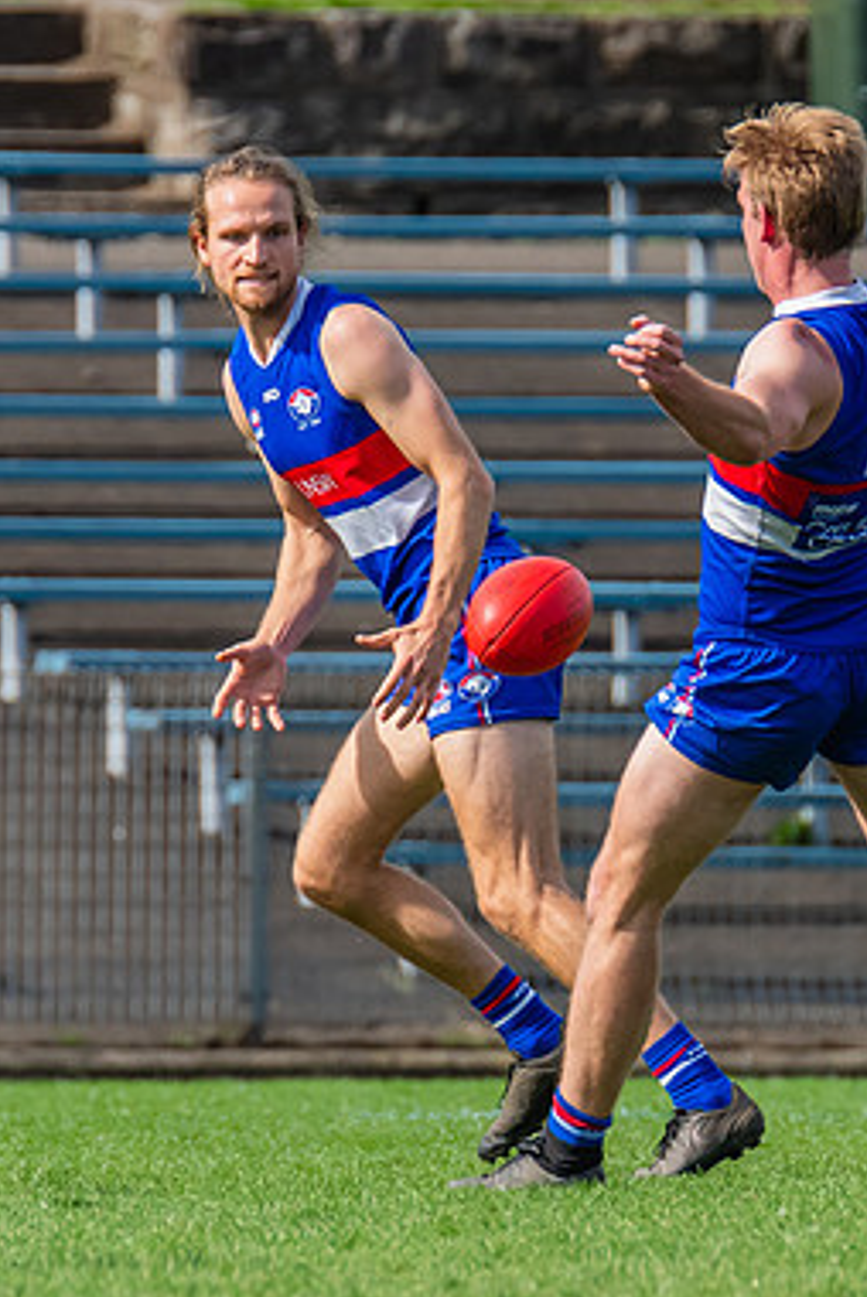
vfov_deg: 1.6
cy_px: 530
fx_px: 47198
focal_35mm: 1309
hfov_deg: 1.1
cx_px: 390
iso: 800
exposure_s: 1/1600
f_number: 6.3
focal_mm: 420
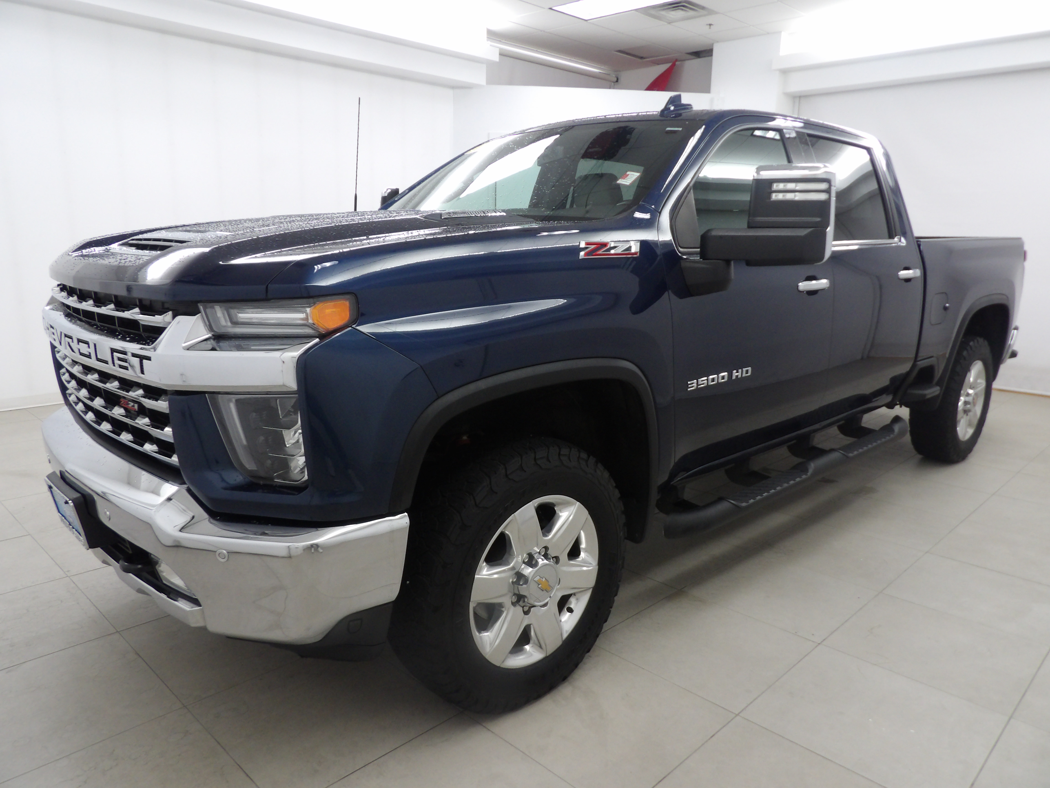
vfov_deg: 56.8
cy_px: 394
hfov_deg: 71.6
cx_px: 525
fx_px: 728
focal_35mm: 24
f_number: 3.2
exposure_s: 1/28
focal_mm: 4.3
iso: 200
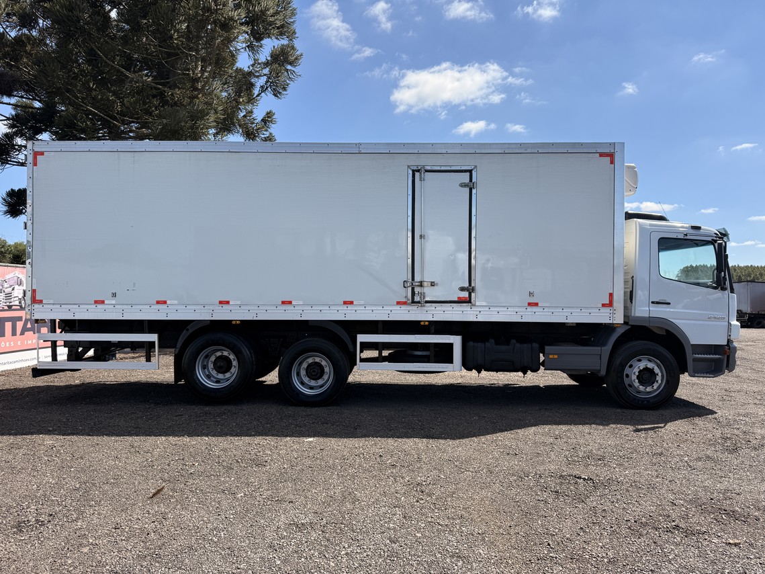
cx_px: 382
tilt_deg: +1.6
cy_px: 287
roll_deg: +0.4
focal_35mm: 24
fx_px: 530
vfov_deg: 56.8
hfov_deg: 71.6
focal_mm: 6.76
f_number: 1.78
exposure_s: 1/3584
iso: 80
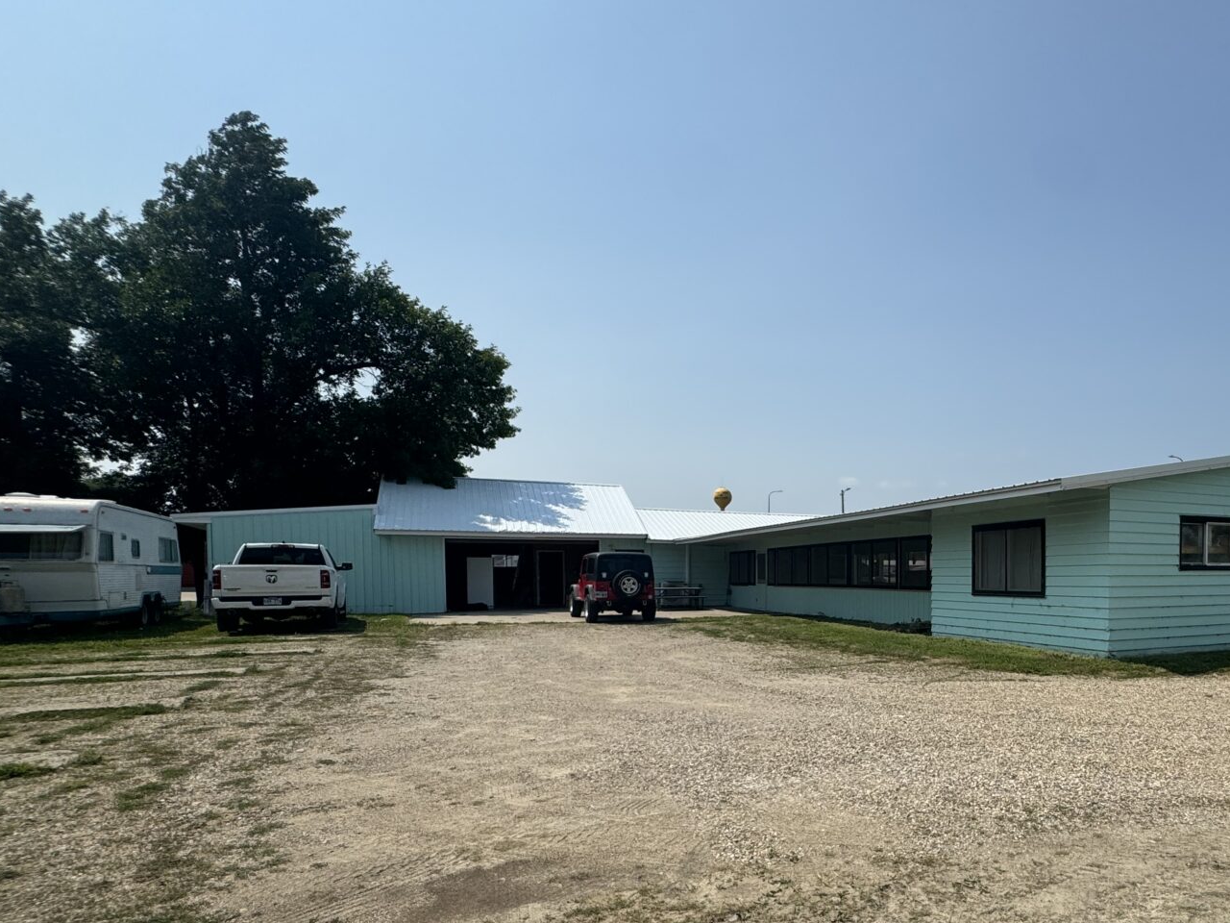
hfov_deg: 76.4
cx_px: 825
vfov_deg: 62.2
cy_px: 600
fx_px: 746
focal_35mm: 21
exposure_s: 1/3546
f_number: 2.2
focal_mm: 2.22
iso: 50
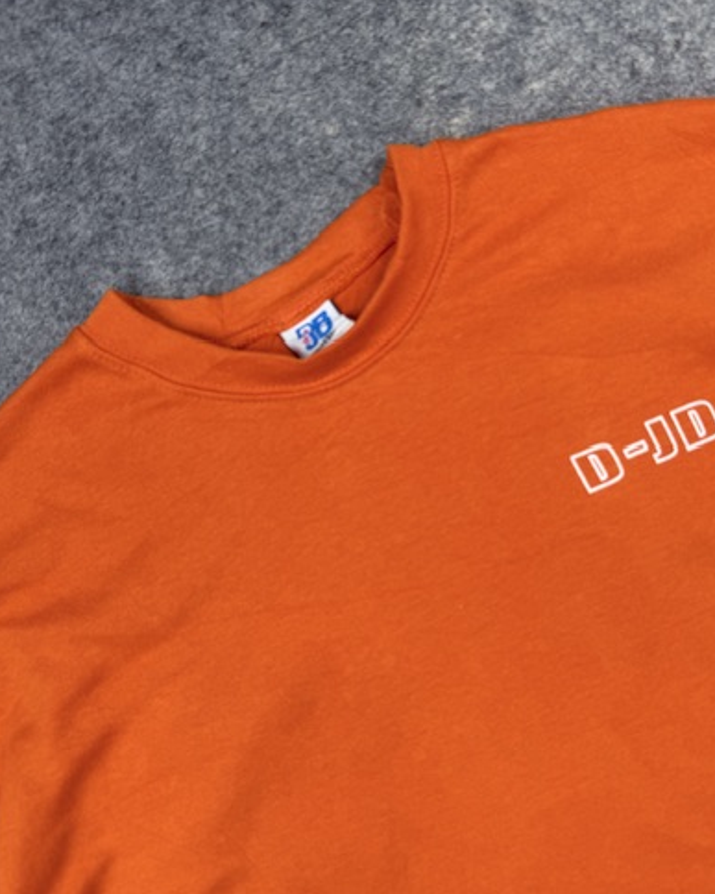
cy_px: 410
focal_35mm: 31
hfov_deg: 47.0
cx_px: 408
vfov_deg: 57.1
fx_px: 820
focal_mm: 6.76
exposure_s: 1/169
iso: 64
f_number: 1.78
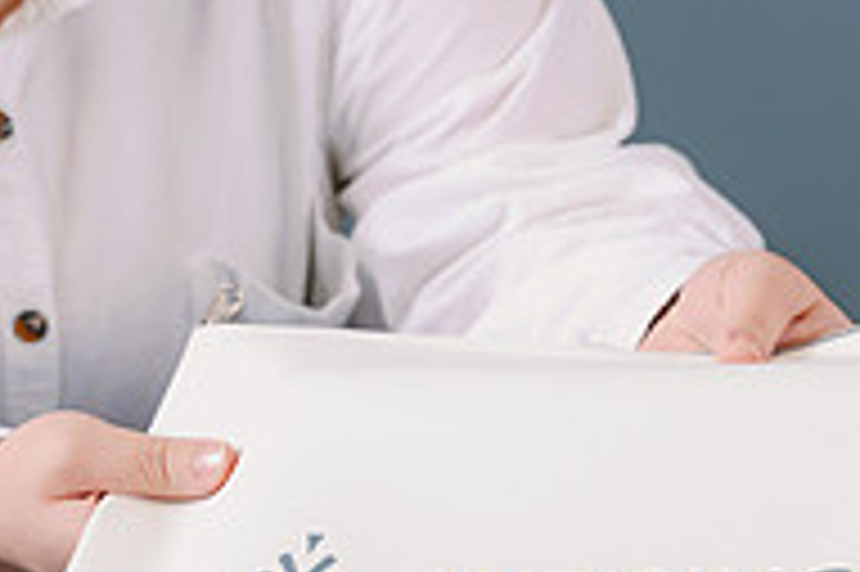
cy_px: 502
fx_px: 5084
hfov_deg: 9.6
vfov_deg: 6.4
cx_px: 720
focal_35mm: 213
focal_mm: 70
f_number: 5
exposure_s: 1/200
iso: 320
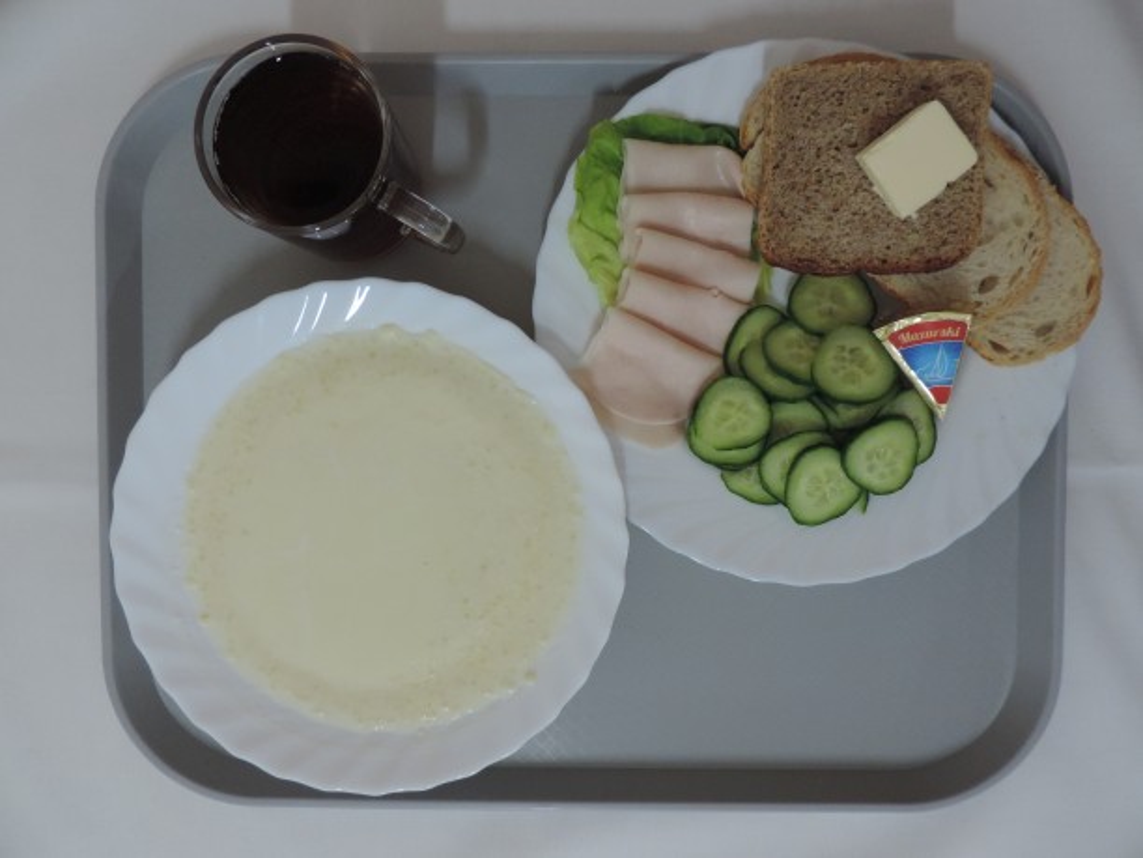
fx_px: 792
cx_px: 572
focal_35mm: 24
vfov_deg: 56.8
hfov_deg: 71.6
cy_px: 429
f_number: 3
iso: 400
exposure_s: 1/30
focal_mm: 4.3
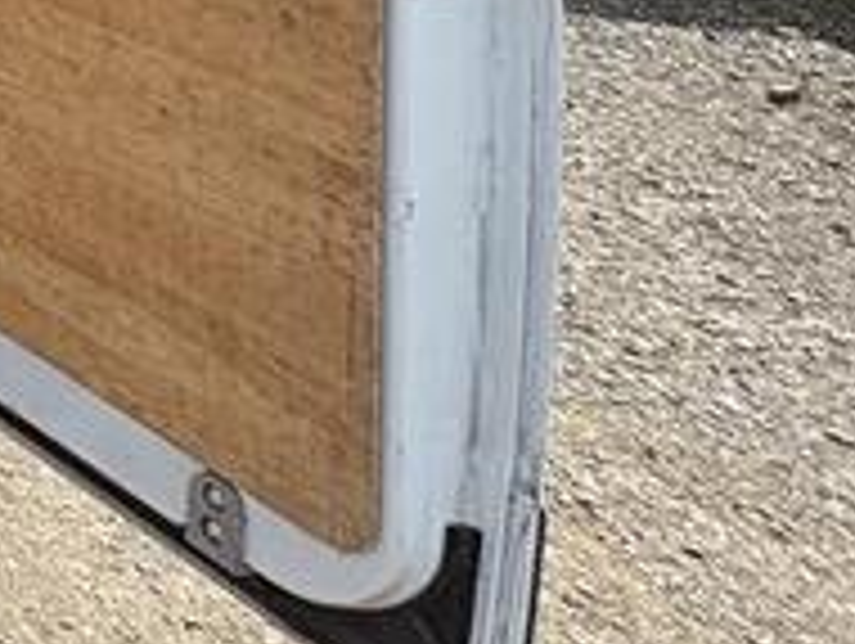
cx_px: -986
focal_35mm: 66
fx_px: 1632
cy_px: -626
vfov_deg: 16.9
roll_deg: -1.9
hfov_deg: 17.3
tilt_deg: -1.8
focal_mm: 2.22
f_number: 2.2
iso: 64
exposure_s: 1/525
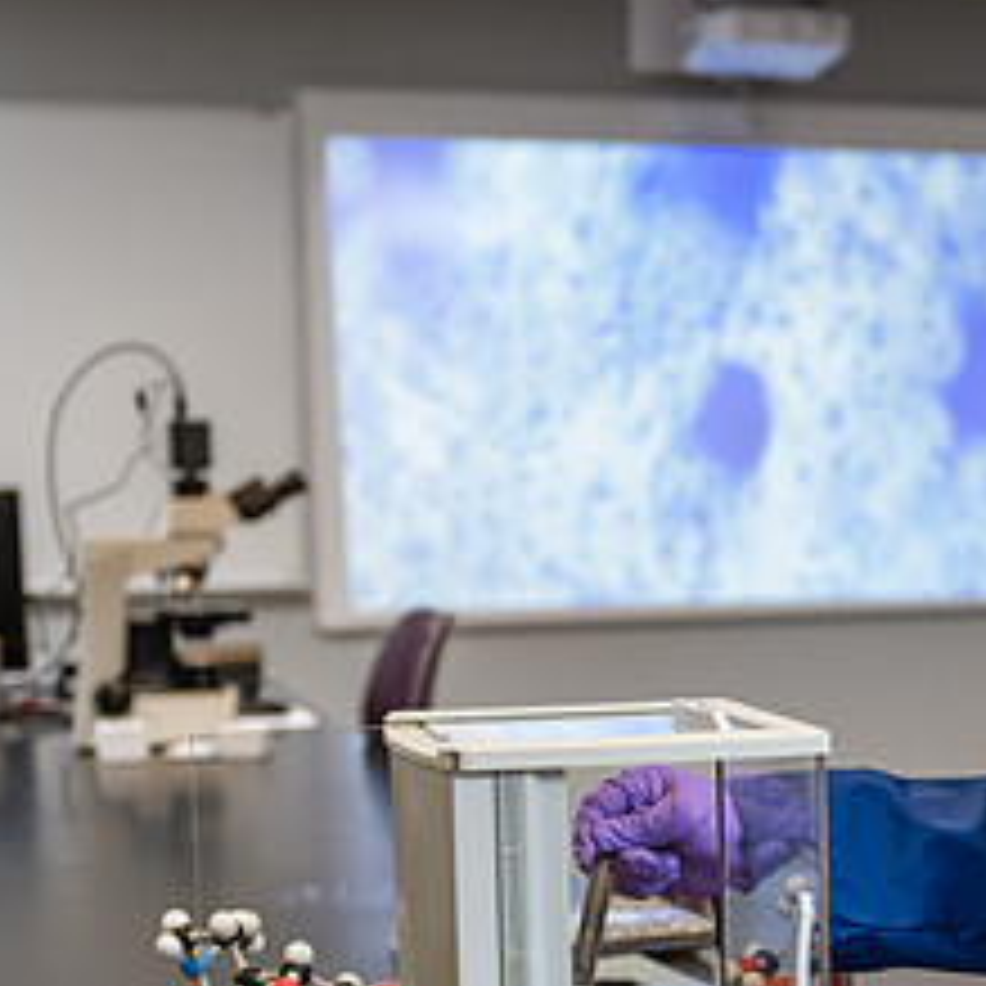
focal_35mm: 90
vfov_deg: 19.2
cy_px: 741
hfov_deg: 18.5
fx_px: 2900
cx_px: 1112
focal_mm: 40
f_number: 3.2
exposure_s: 1/125
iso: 1000
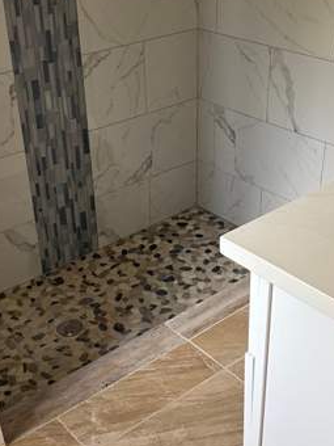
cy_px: 233
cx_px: 161
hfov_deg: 29.7
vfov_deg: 38.9
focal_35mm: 49
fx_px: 630
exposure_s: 1/122
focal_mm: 5.96
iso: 100
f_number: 1.6
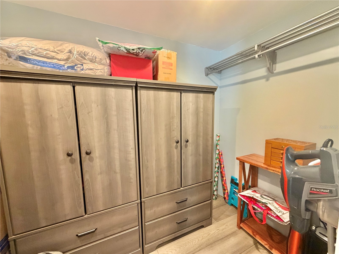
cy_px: 127
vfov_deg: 85.7
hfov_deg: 102.1
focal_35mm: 14
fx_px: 137
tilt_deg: -7.3
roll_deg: +0.4
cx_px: 170
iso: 500
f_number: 2.2
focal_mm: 2.22
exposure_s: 1/60
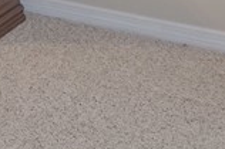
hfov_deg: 12.6
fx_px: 730
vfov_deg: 10.0
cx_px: -350
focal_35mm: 117
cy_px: -231
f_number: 8
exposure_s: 1
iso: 400
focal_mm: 17
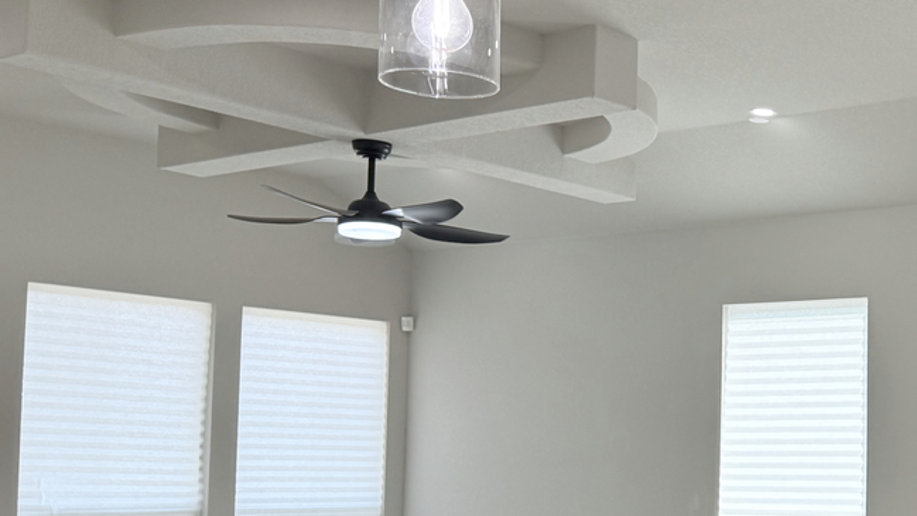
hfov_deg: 31.8
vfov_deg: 20.5
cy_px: 401
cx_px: 1016
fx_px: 1410
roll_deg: +0.2
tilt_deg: +3.8
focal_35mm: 58
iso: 100
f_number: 1.78
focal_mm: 6.76
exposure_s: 1/478
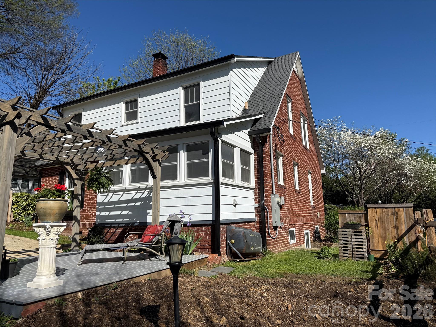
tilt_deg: +11.4
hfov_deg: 71.6
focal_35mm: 24
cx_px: 218
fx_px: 302
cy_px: 164
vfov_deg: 56.8
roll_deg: +0.7
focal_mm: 6.76
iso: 80
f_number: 1.78
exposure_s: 1/6173
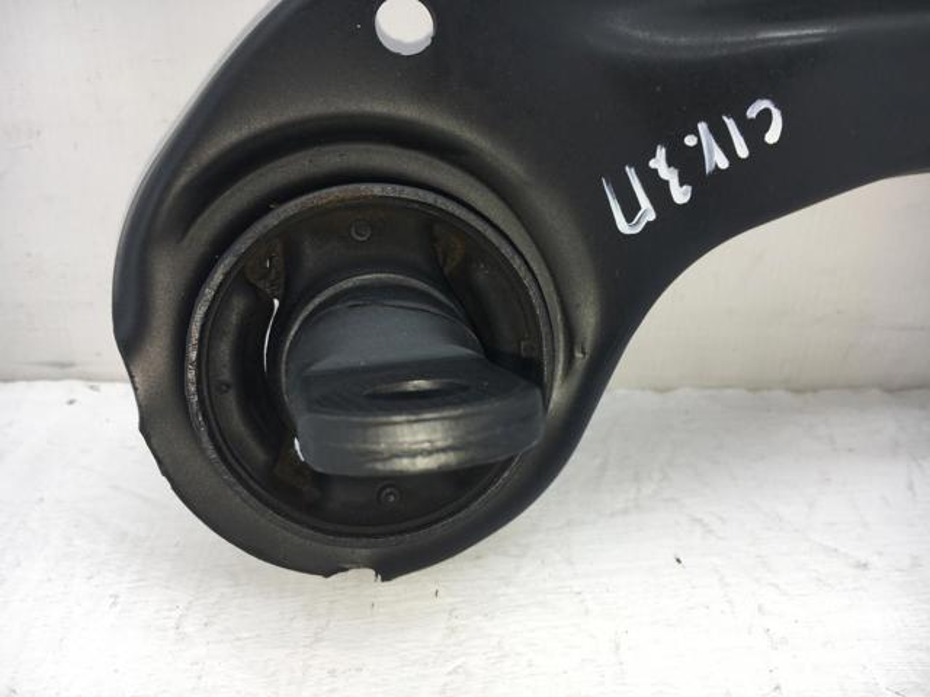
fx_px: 779
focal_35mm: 29
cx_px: 465
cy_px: 348
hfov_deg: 61.7
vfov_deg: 48.2
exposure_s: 1/191
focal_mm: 4.15
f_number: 2.2
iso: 25
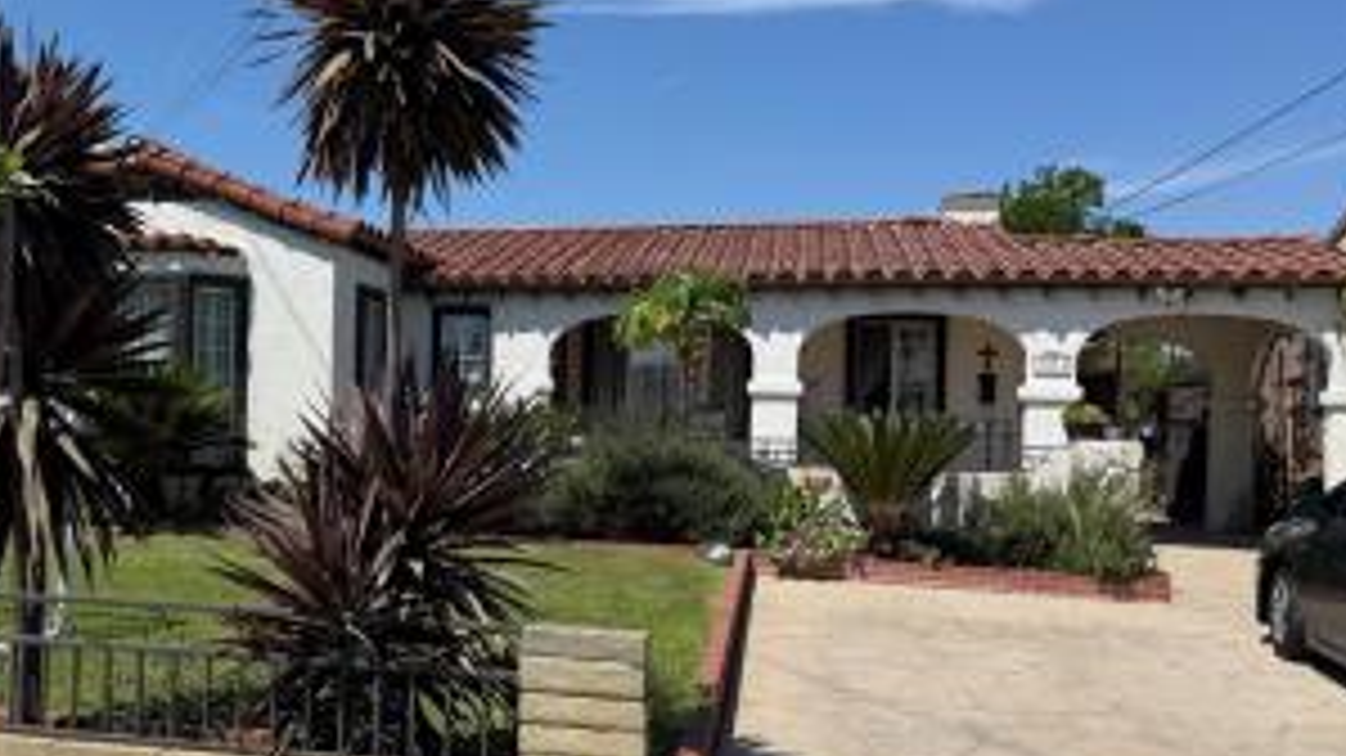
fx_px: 1249
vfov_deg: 33.7
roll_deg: -1.8
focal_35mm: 35
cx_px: 473
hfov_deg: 55.7
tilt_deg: -1.1
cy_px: 414
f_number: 1.78
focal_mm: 6.76
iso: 80
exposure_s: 1/6173
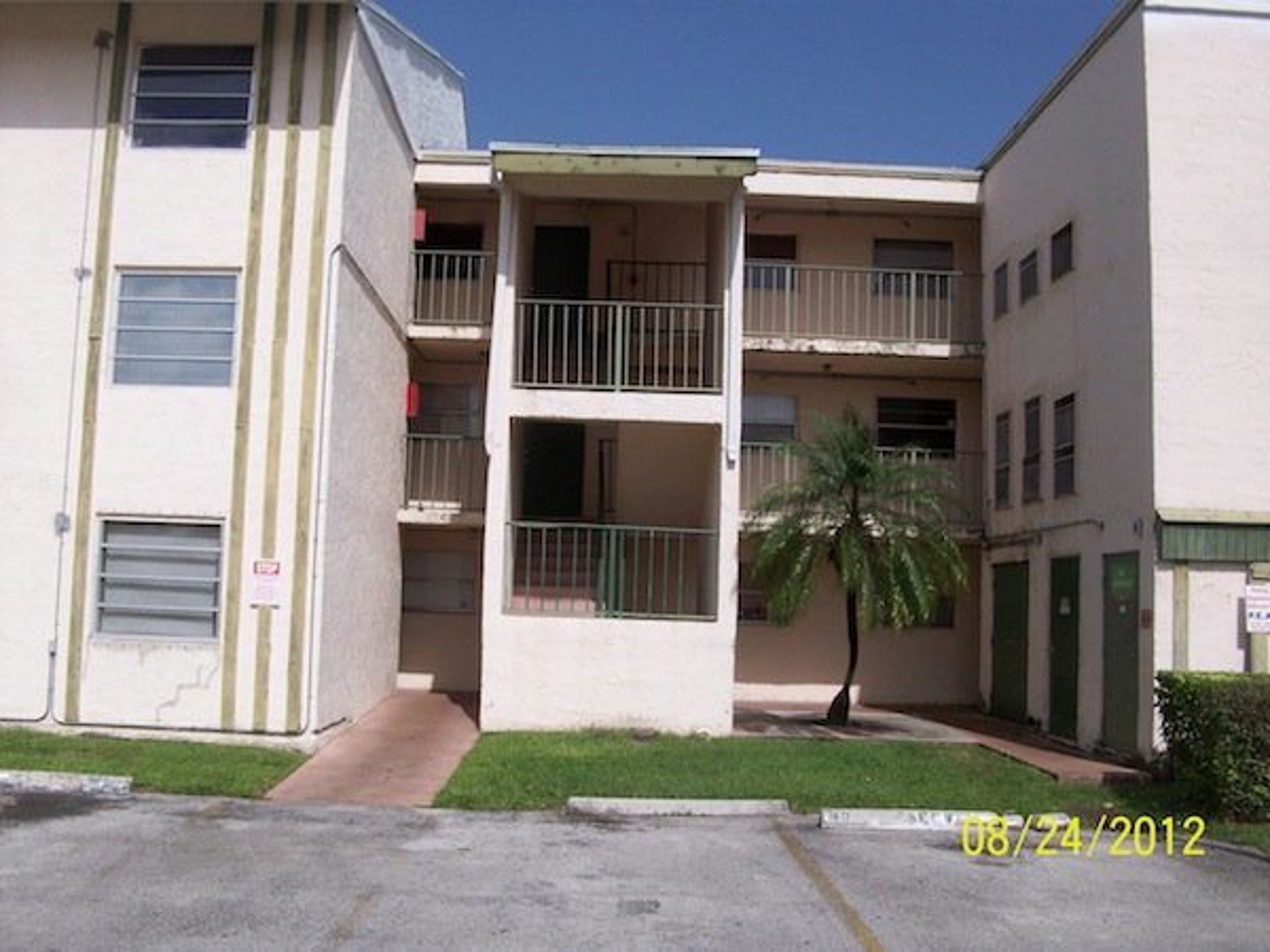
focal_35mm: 34
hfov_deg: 54.0
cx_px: 635
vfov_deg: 41.8
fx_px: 1247
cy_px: 476
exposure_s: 1/594
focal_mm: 5.7
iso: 64
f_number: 5.5
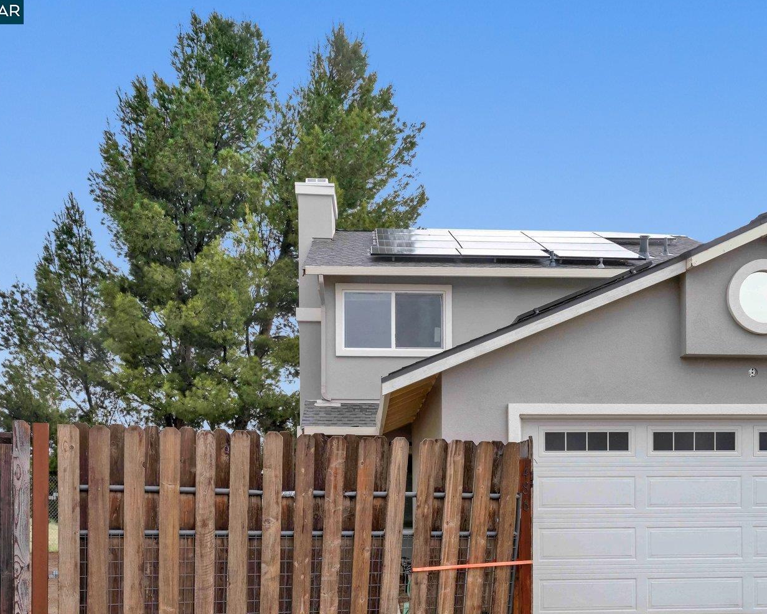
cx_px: 549
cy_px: 422
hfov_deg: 45.6
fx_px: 885
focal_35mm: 39
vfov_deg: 37.7
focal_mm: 25
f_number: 9
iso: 500
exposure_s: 1/160
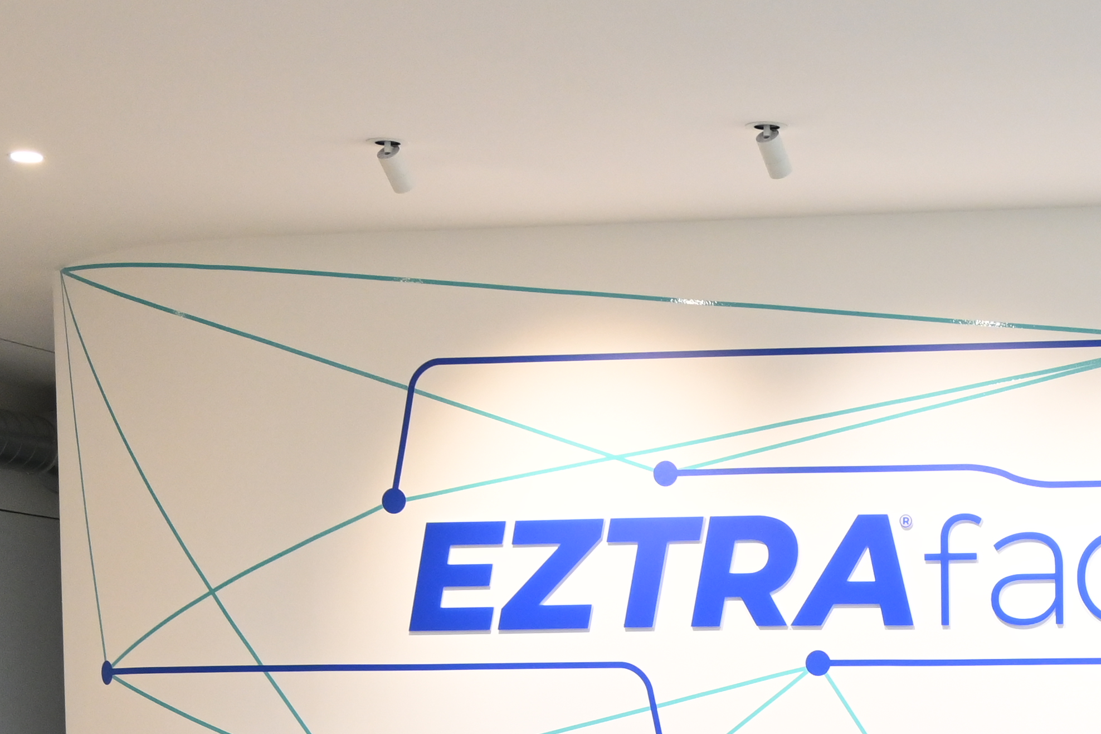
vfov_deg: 14.1
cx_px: 1180
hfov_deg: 20.9
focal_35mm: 93
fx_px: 2844
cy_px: 960
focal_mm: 22
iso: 800
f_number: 4
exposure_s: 1/100
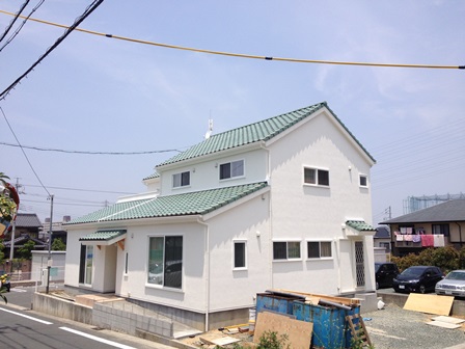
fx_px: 470
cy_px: 174
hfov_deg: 52.6
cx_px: 232
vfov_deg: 40.7
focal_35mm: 35
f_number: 2.4
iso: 50
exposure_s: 1/2632
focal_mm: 4.28
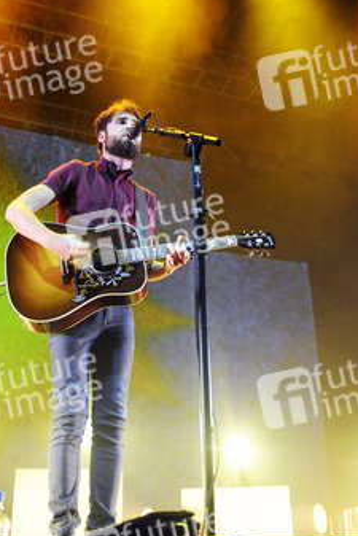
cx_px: 195
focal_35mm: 38
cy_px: 312
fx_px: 566
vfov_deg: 50.5
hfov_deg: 35.1
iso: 5600
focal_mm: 32
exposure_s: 1/320
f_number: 2.8
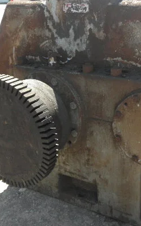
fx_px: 296
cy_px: 103
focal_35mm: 48
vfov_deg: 41.8
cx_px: 118
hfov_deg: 26.2
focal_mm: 5
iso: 64
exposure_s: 1/160
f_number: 3
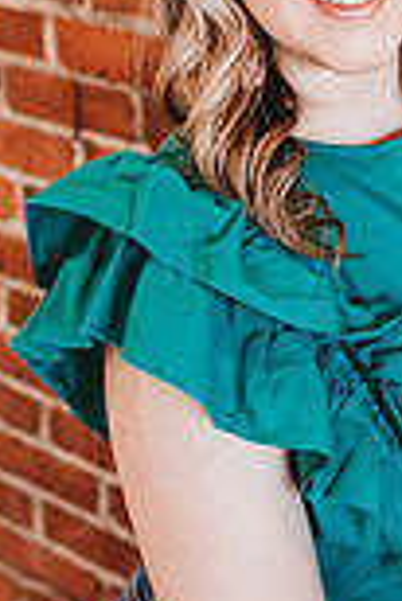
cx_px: 394
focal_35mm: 70
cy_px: 133
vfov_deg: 28.3
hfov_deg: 19.0
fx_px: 1170
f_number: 2.2
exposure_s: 1/160
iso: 500
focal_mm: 24
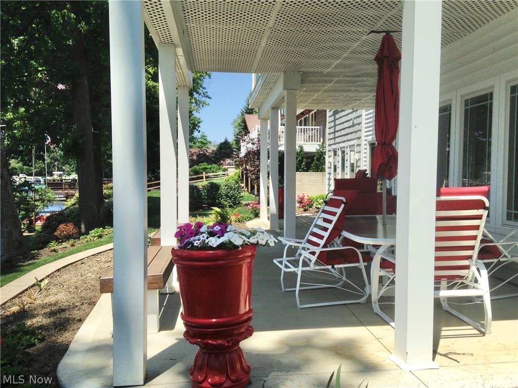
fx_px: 494
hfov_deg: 55.4
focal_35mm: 33
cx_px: 259
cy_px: 194
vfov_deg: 42.9
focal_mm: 4.12
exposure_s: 1/1642
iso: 50
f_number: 2.4
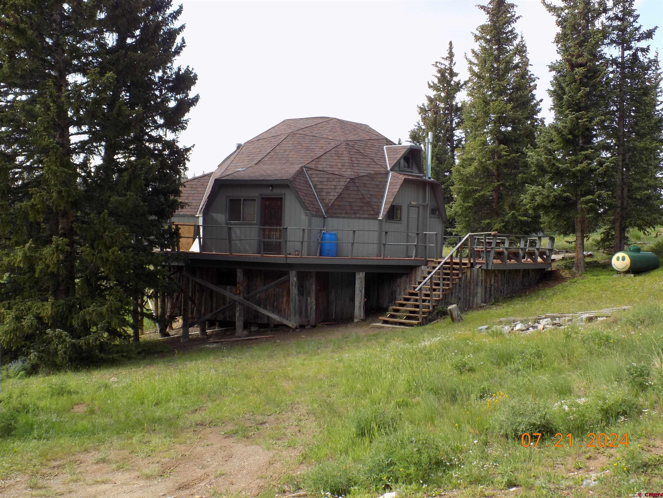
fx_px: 785
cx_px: 332
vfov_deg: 35.1
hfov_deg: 45.8
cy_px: 249
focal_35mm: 41
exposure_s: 1/250
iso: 80
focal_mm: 7.3
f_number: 3.6
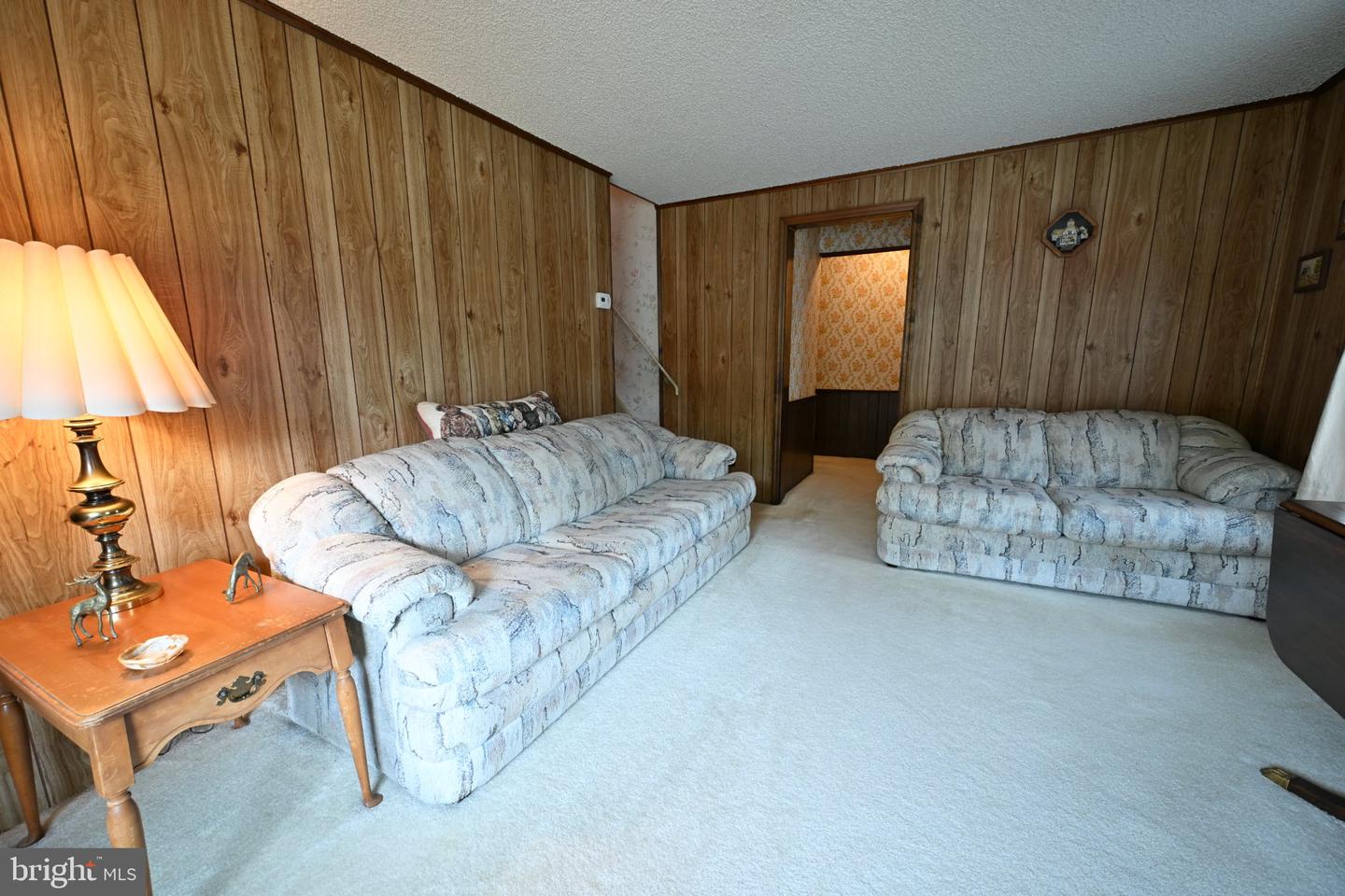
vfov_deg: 81.2
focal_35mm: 14
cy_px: 448
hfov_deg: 104.3
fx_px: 523
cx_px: 672
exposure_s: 1/15
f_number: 8
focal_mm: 14
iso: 1400
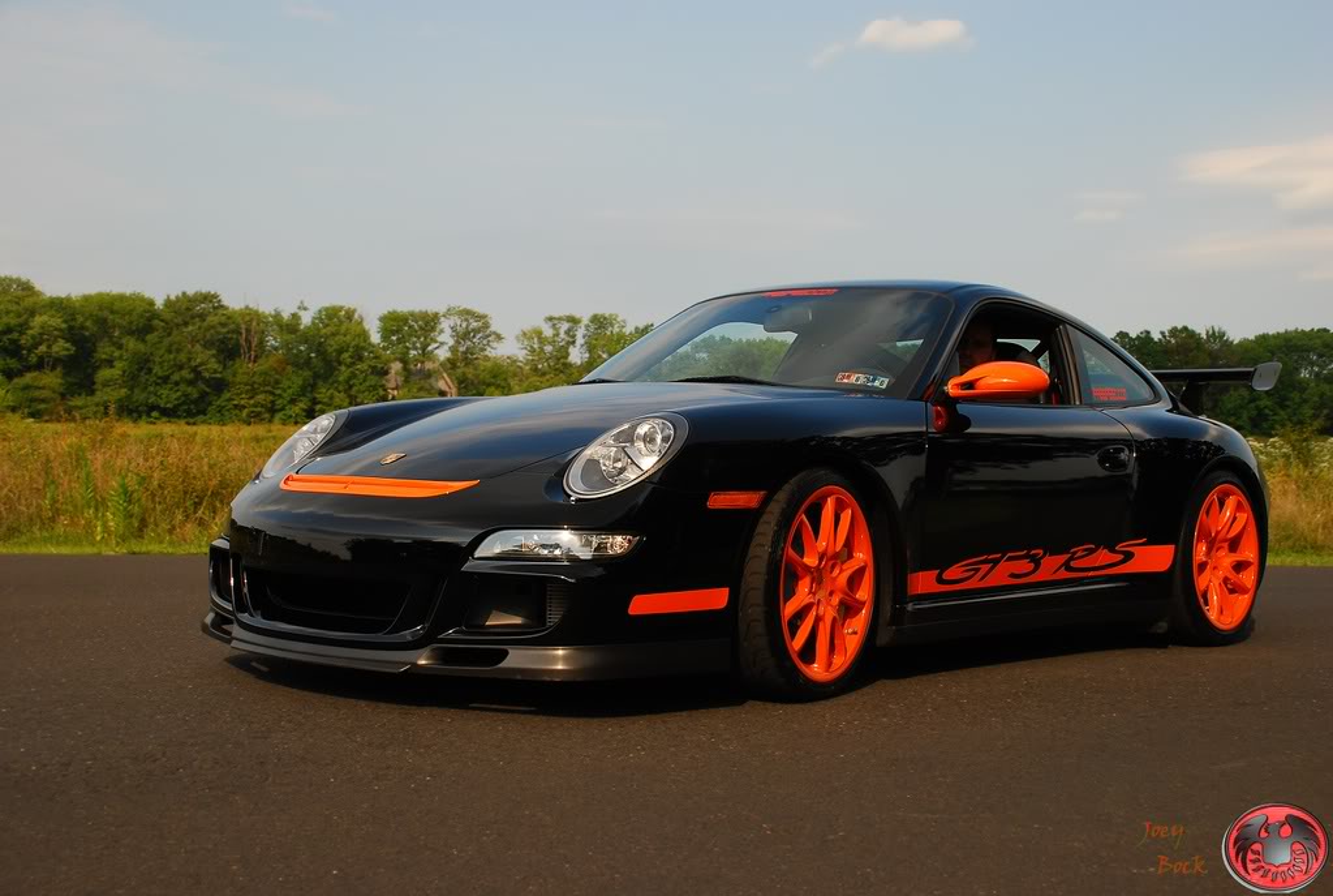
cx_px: 666
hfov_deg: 42.2
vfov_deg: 29.1
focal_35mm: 46
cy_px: 448
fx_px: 1726
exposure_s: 1/400
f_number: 8
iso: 200
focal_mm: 31
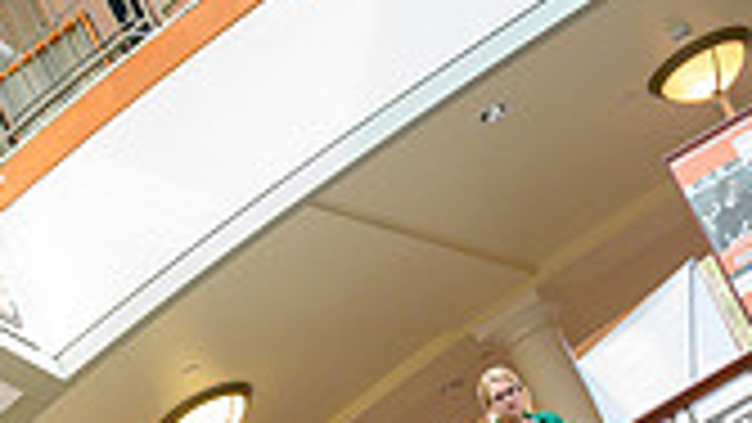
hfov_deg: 14.1
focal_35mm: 152
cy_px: 990
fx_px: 3031
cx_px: 164
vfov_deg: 7.5
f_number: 4
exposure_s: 1/800
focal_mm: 54
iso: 3200
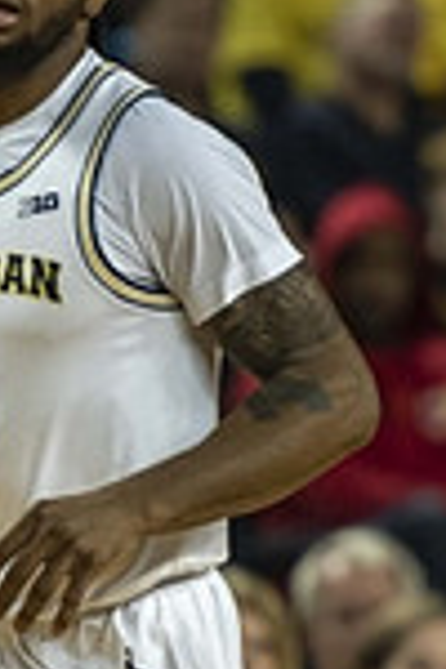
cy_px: 434
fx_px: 19437
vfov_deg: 2.0
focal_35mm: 1046
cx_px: -30
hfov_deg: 1.3
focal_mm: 200
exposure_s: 1/1000
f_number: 2.8
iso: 1250
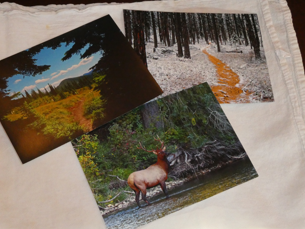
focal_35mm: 61
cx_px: 124
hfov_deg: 31.6
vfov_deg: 24.0
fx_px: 538
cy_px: 130
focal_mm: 8.4
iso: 800
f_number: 4
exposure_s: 1/60
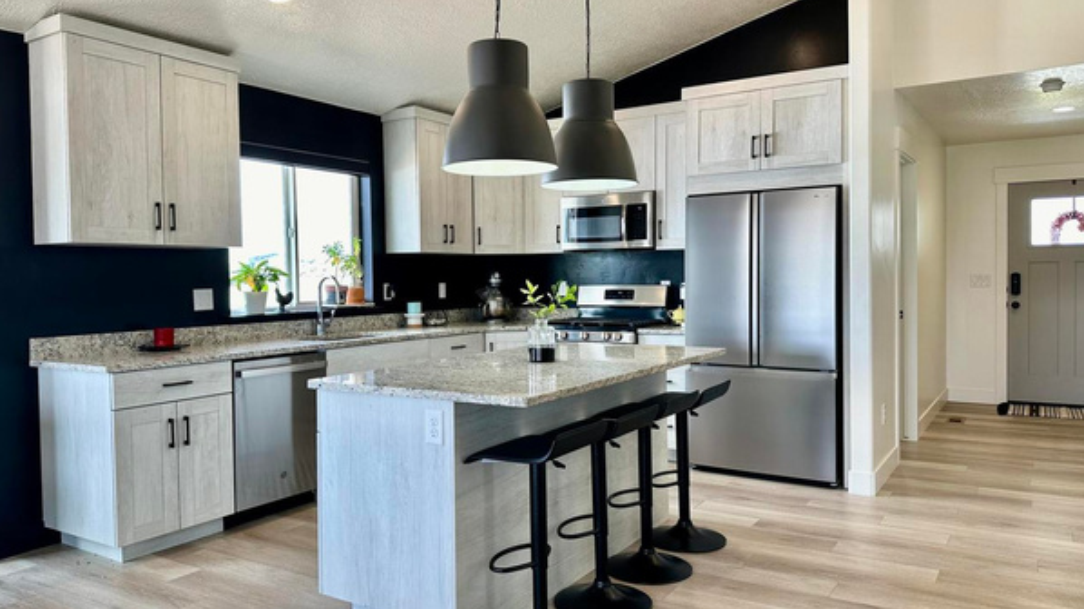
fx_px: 805
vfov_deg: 41.5
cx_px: 515
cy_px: 297
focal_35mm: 28
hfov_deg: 67.9
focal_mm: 6.86
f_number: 1.78
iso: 100
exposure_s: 1/120
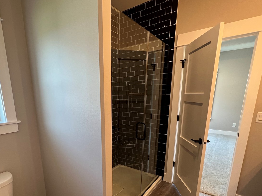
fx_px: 144
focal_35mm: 19
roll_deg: +1.6
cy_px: 133
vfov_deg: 66.5
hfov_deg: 83.9
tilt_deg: -14.8
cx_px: 108
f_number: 1.8
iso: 200
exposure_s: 1/120
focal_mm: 1.57
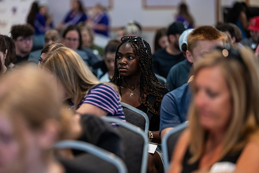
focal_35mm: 160
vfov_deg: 8.6
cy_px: 86
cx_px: 130
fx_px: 1151
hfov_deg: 12.8
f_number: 3.2
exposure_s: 1/250
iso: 4000
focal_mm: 160
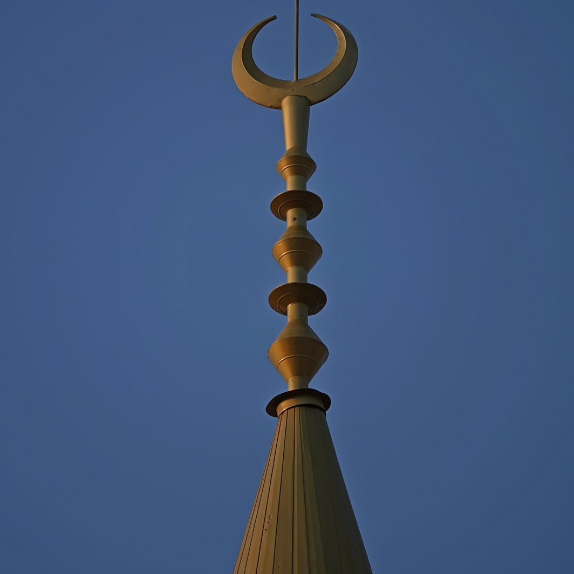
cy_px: 286
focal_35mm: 764
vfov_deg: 2.3
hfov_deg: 2.3
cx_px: 287
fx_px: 14333
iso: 80
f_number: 4
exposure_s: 1/500
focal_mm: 219.33
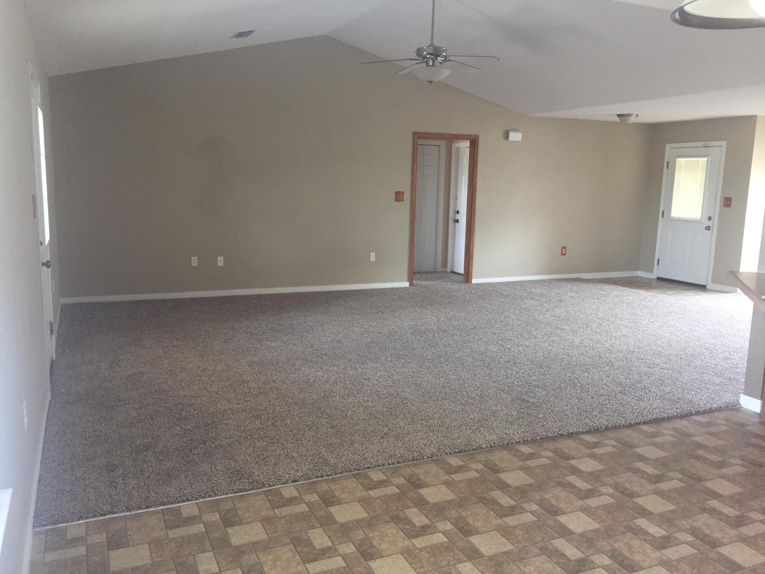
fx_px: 641
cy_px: 287
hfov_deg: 61.7
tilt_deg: -9.7
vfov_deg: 48.2
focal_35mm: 29
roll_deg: -1.8
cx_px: 382
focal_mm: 4.15
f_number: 2.2
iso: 100
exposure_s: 1/30
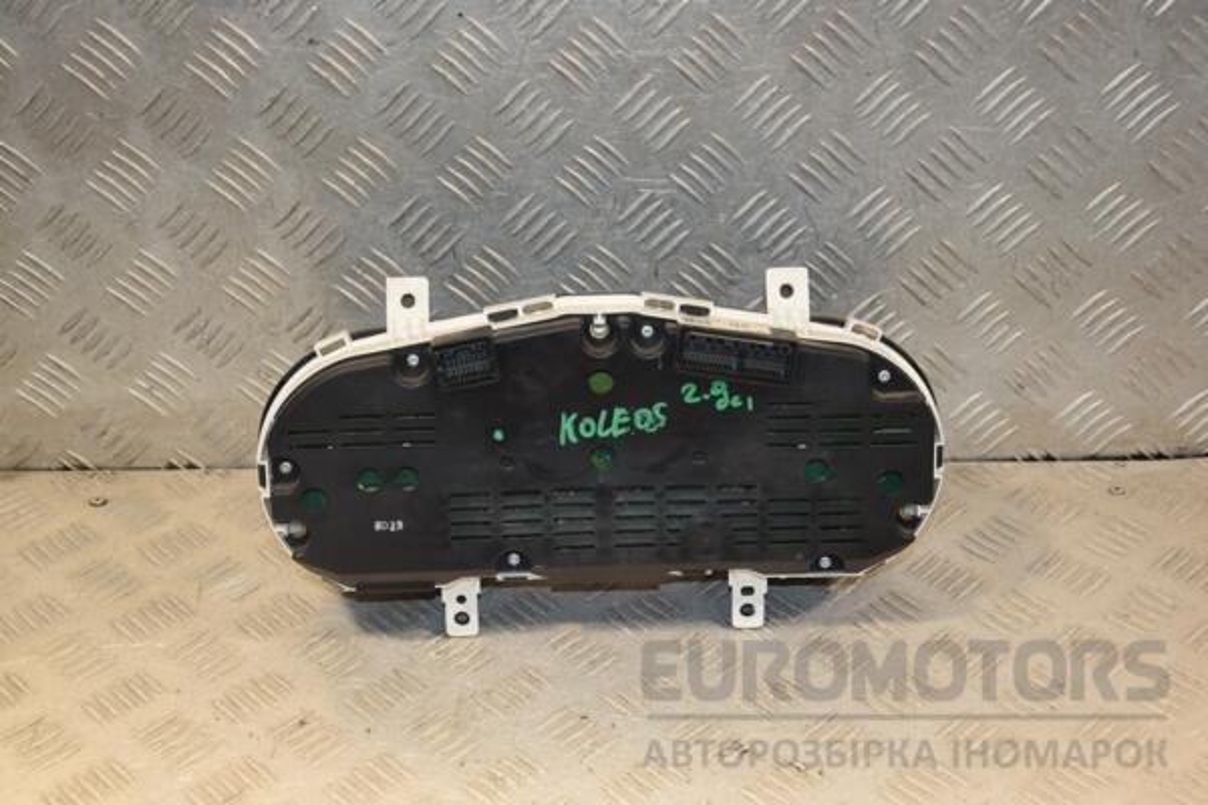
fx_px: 1913
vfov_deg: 23.8
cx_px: 604
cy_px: 402
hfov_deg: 35.1
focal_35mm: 57
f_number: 5
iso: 800
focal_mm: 38
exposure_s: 1/200
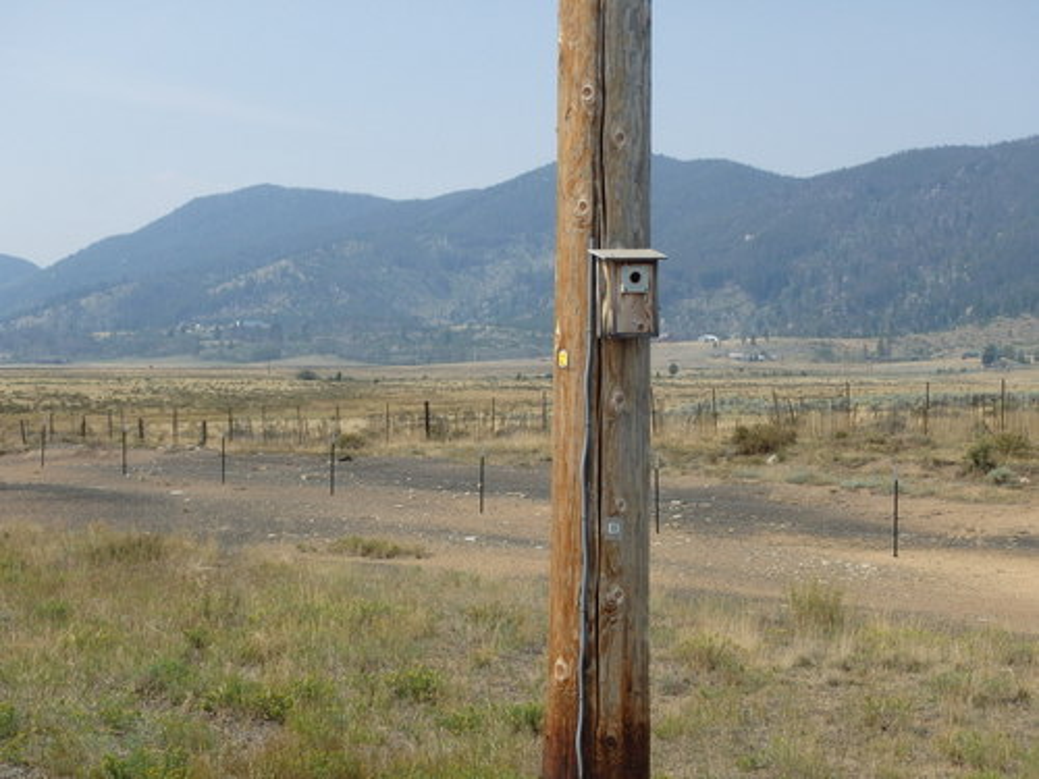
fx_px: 1801
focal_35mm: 60
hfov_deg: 32.2
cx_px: 520
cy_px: 390
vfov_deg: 24.4
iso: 125
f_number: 5.3
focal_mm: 10.7
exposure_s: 1/640
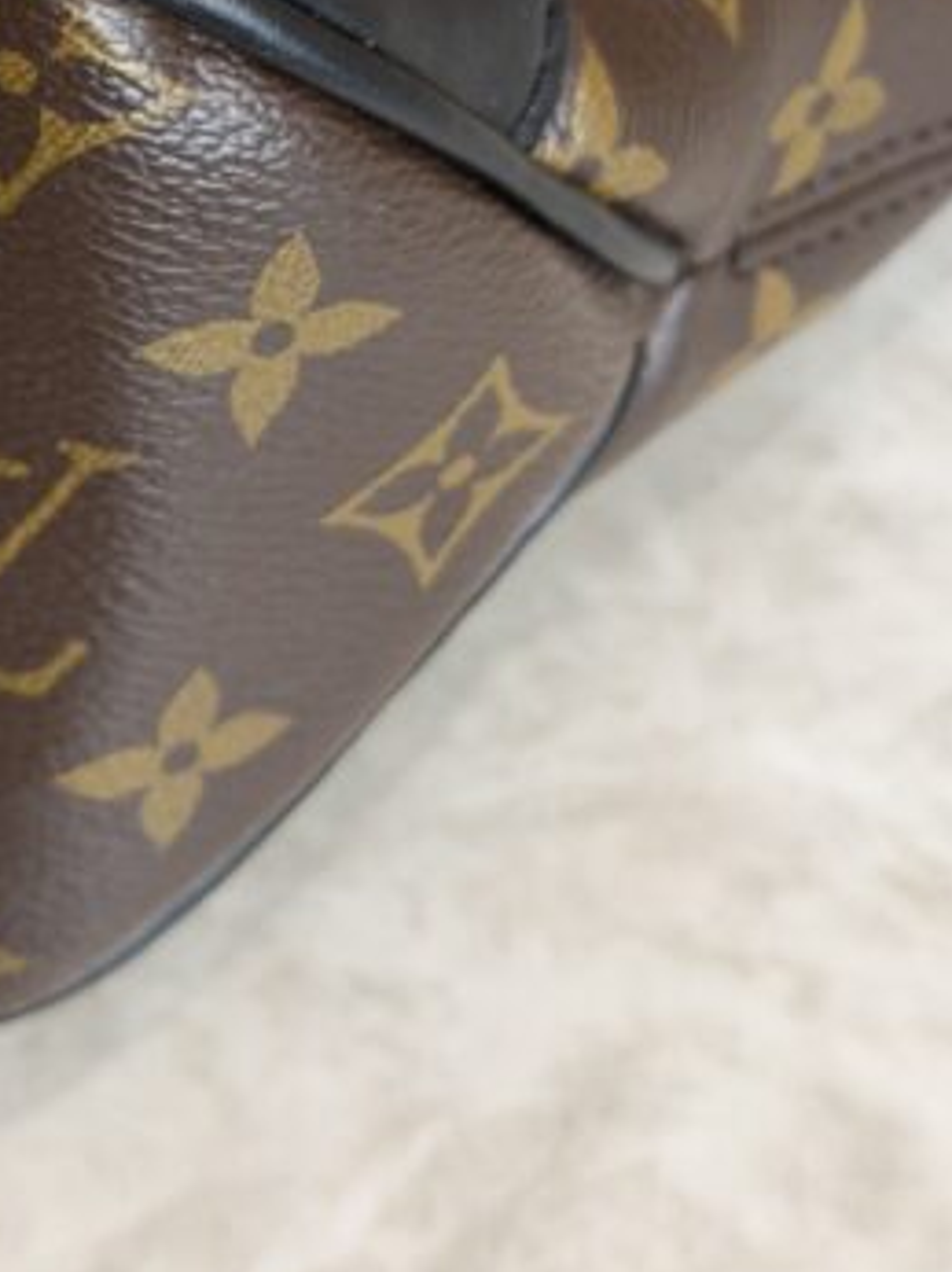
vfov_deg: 17.4
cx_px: 11
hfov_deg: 13.2
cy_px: 18
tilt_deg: -49.4
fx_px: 4075
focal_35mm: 111
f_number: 1.78
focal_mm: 6.76
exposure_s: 1/60
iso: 125
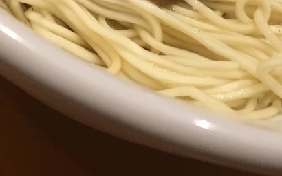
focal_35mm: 90
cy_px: -110
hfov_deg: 23.0
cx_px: 175
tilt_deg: -34.3
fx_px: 691
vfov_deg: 13.4
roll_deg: -25.2
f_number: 2.2
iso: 40
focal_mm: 4.15
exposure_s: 1/30
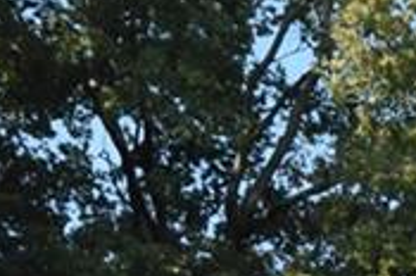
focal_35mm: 176
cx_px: 941
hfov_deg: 10.4
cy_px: 720
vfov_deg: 7.2
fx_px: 2030
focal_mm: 30
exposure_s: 1/2500
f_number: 13
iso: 6400
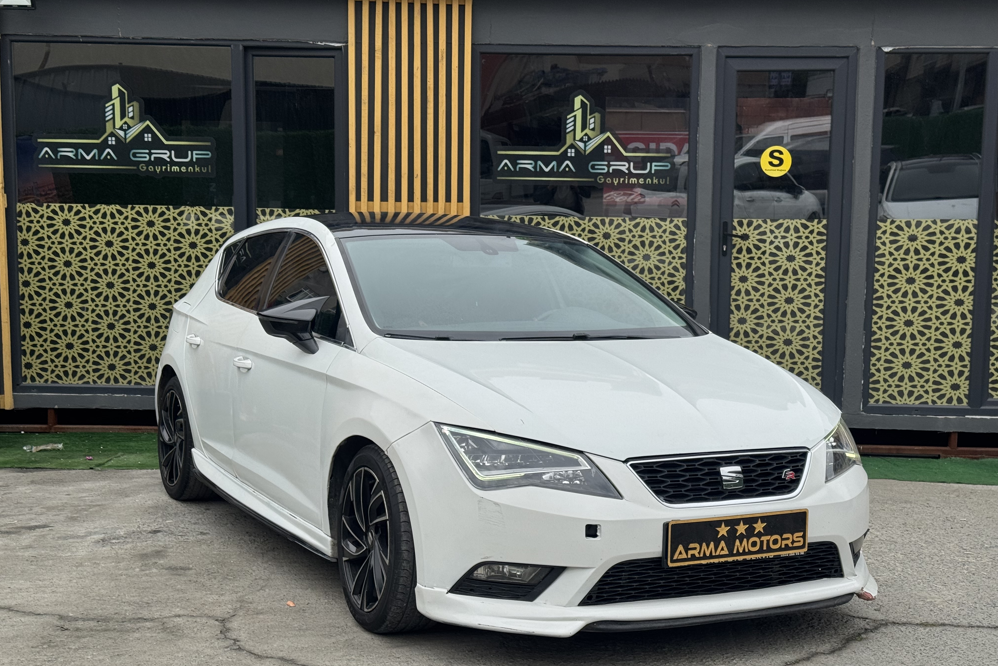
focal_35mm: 50
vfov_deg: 27.0
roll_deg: -1.0
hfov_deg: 39.6
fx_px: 1386
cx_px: 499
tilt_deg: -7.3
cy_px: 348
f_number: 1.78
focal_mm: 6.76
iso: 64
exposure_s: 1/3096
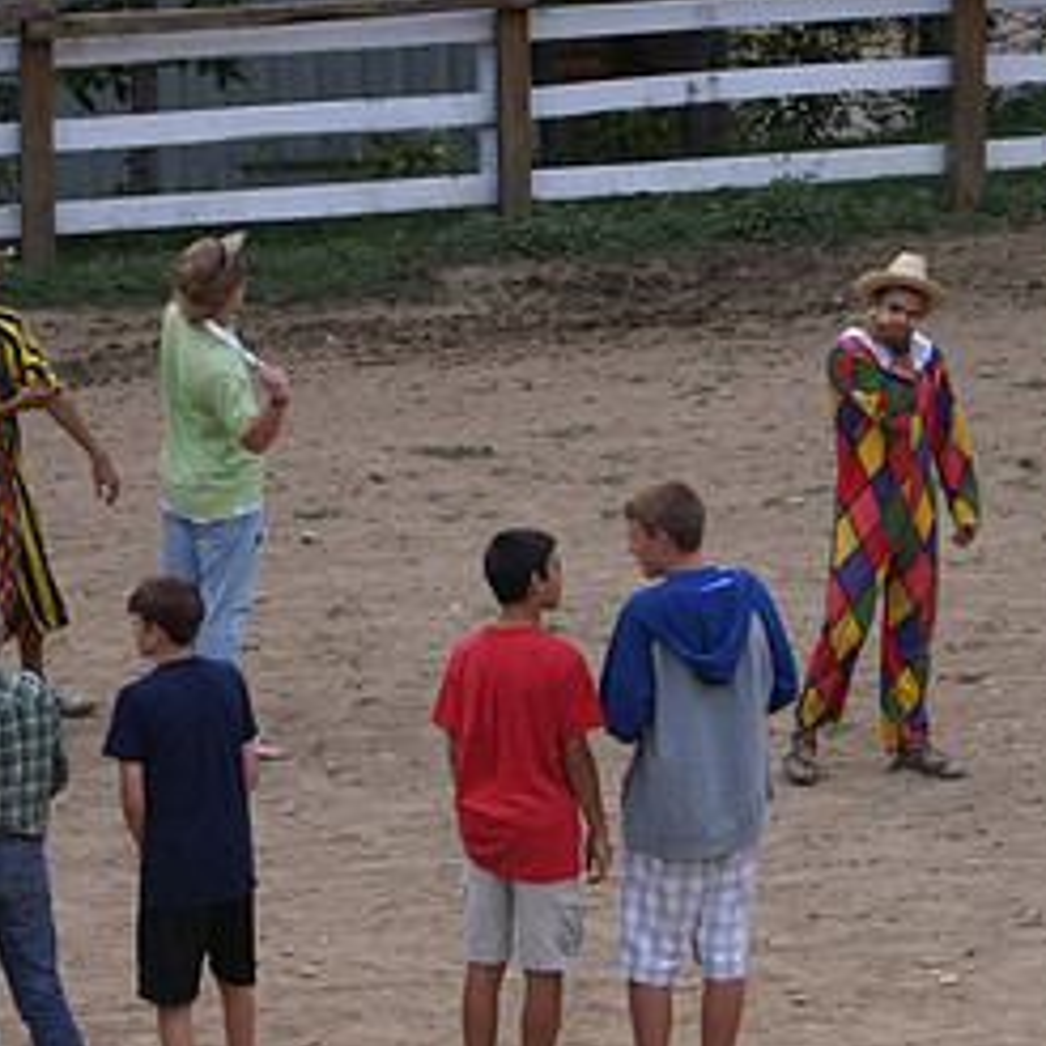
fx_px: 7179
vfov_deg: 8.3
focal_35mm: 210
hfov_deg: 8.3
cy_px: 693
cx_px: 574
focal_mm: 70
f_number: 5.6
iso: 400
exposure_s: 1/125
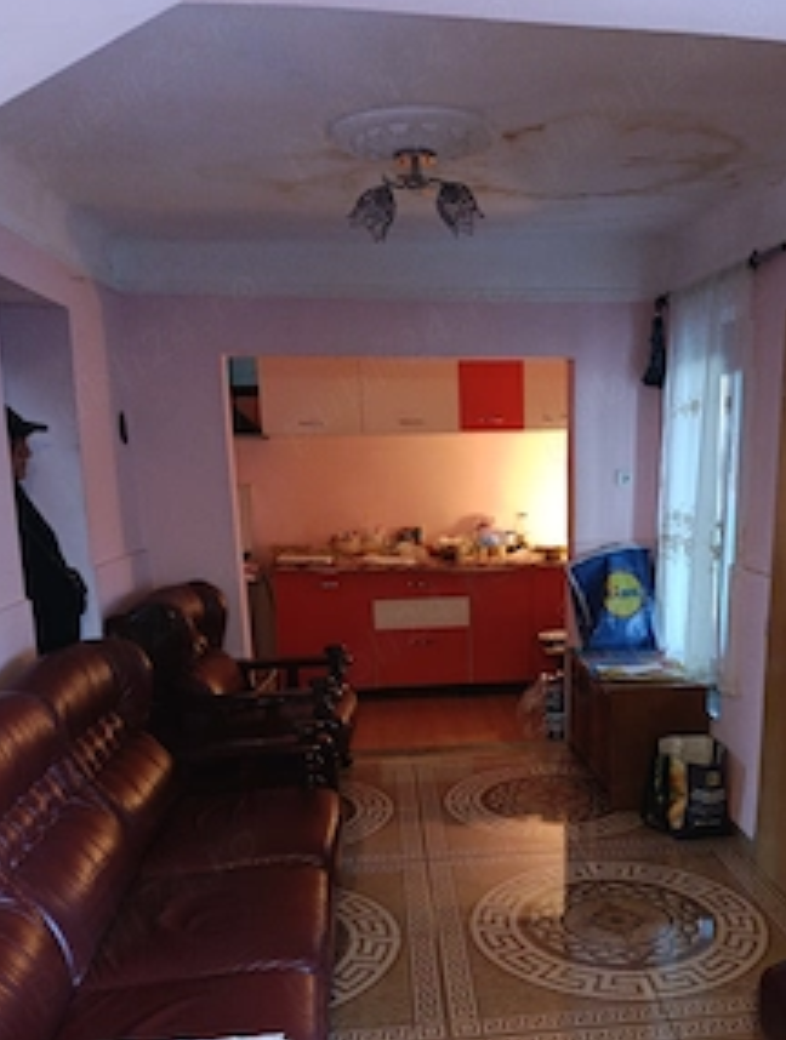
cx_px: 524
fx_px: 965
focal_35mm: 32
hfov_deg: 43.7
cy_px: 695
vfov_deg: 55.5
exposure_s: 1/25
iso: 1576
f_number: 1.65
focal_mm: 6.11
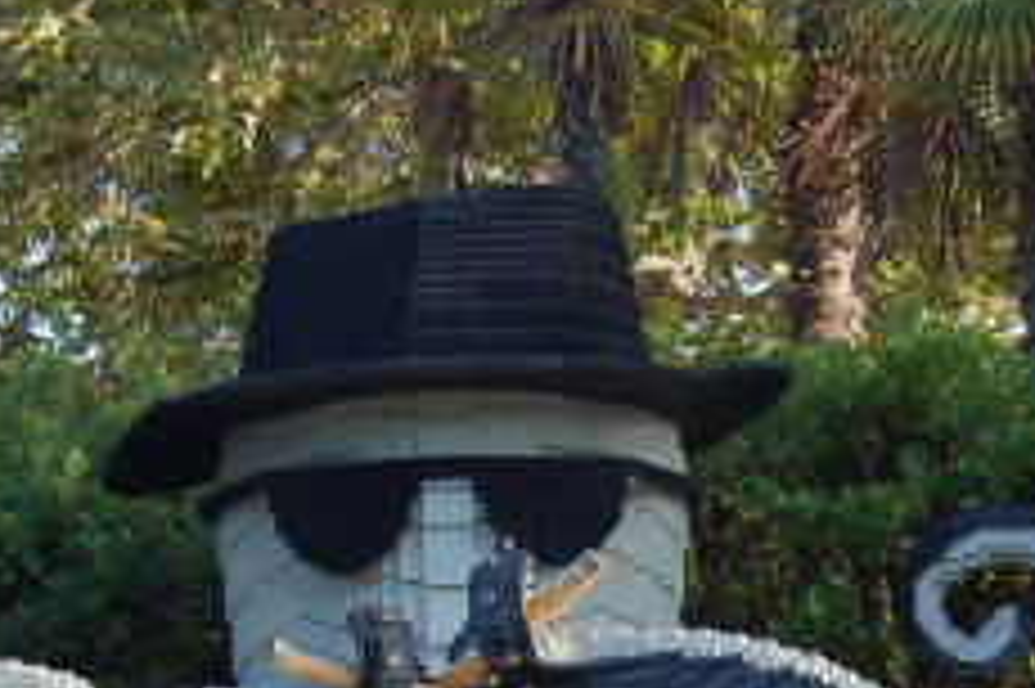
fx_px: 3361
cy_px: 787
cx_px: 454
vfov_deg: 11.5
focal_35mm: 117
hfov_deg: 17.5
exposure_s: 1/125
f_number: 5.6
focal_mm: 28
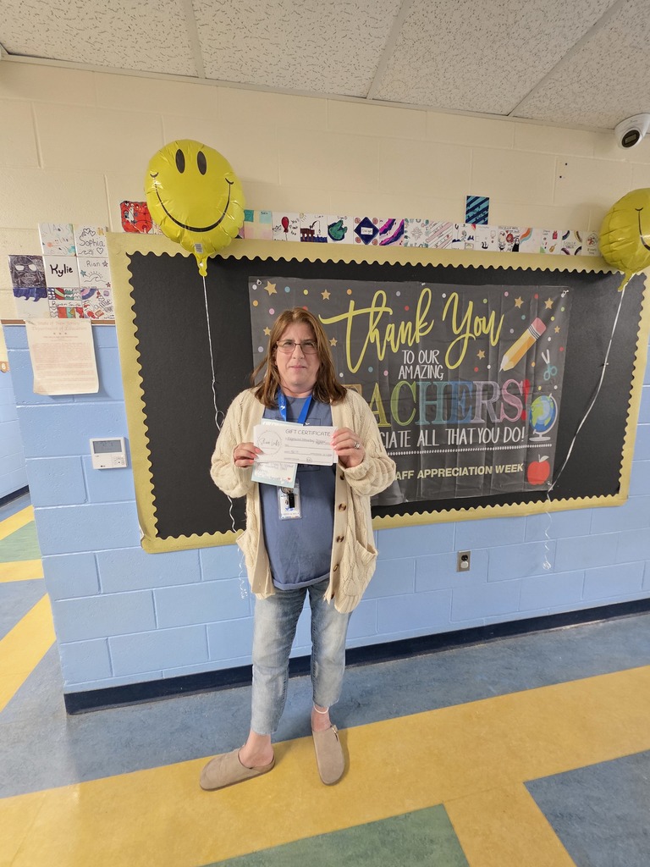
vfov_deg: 106.2
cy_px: 434
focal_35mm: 13
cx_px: 325
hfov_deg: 89.9
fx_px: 325
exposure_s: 1/60
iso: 1000
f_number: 1.9
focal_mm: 2.2
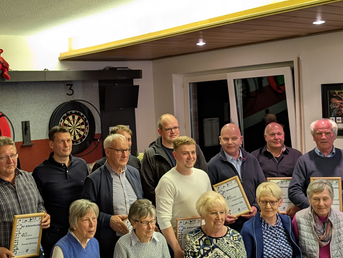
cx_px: 125
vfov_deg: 30.3
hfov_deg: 39.3
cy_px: 124
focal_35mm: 48
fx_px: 476
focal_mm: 6.9
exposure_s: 1/33.3
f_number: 1.68
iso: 258
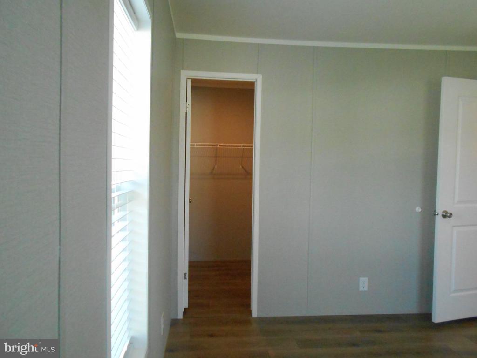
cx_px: 238
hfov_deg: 67.3
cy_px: 179
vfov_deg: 53.1
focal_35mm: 26
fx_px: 358
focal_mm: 4.6
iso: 800
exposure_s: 1/160
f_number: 3.2
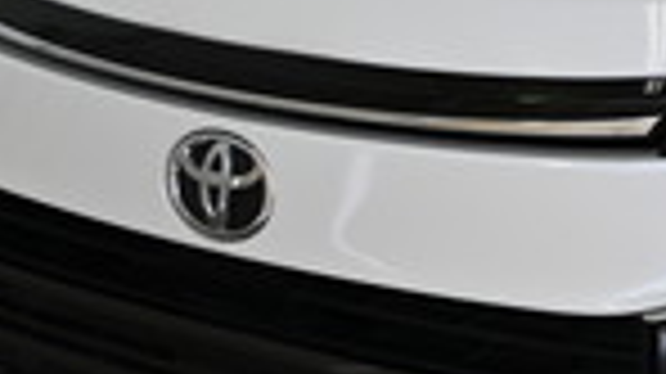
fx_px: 2687
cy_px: 61
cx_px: 1076
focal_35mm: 152
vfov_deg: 7.9
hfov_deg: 13.1
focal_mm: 33.5
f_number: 5.6
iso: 200
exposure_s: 1/125
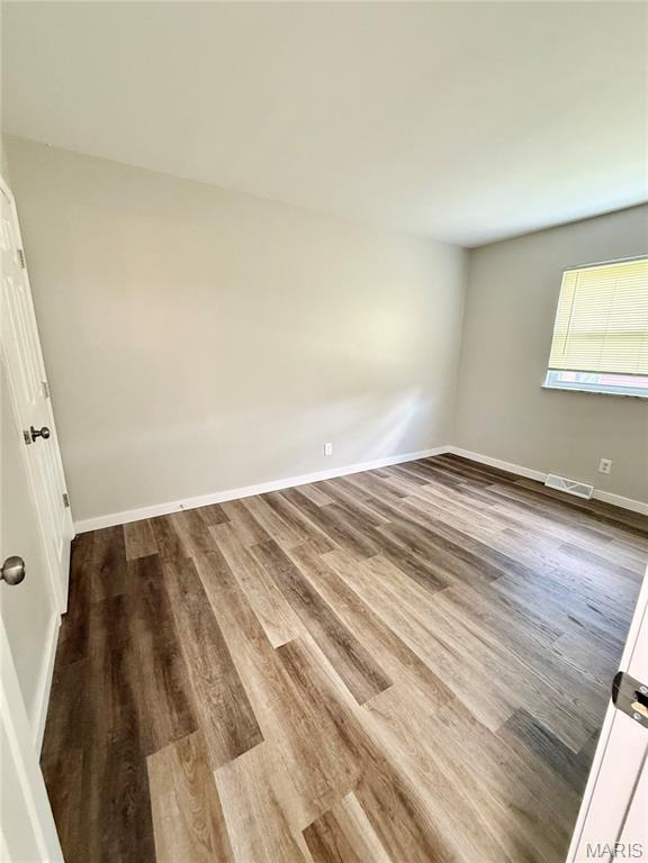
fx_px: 349
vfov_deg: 102.1
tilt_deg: -12.3
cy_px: 432
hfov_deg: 85.7
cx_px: 324
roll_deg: -1.4
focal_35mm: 14
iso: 400
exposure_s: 1/60
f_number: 2.2
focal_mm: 2.22
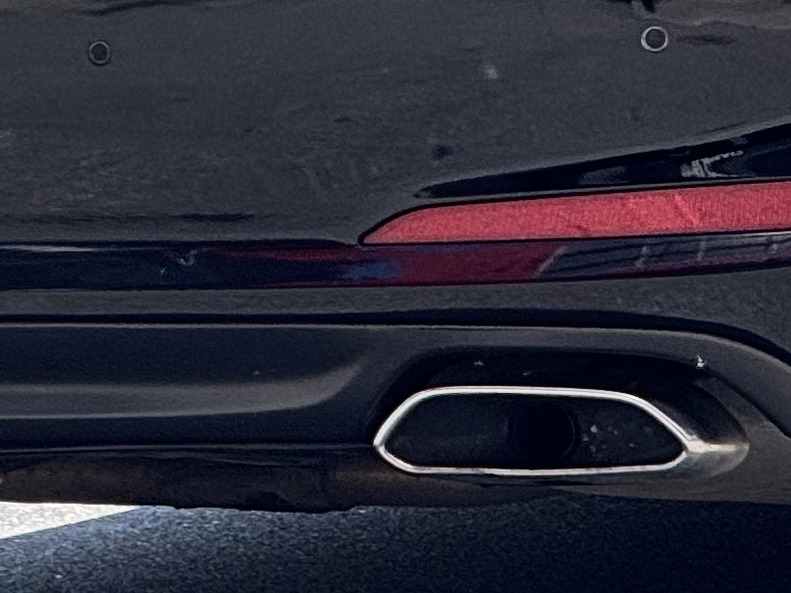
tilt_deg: -2.5
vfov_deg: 2.4
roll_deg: +0.7
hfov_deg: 3.2
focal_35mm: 615
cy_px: -383
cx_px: 687
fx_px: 14051
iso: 50
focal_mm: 15.66
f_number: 2.8
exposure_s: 1/700
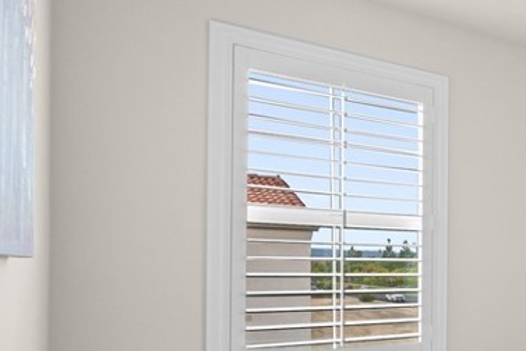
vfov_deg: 34.2
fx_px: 556
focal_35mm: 38
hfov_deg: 34.1
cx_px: 702
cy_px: 272
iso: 2500
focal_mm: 14
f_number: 8
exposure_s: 1/30
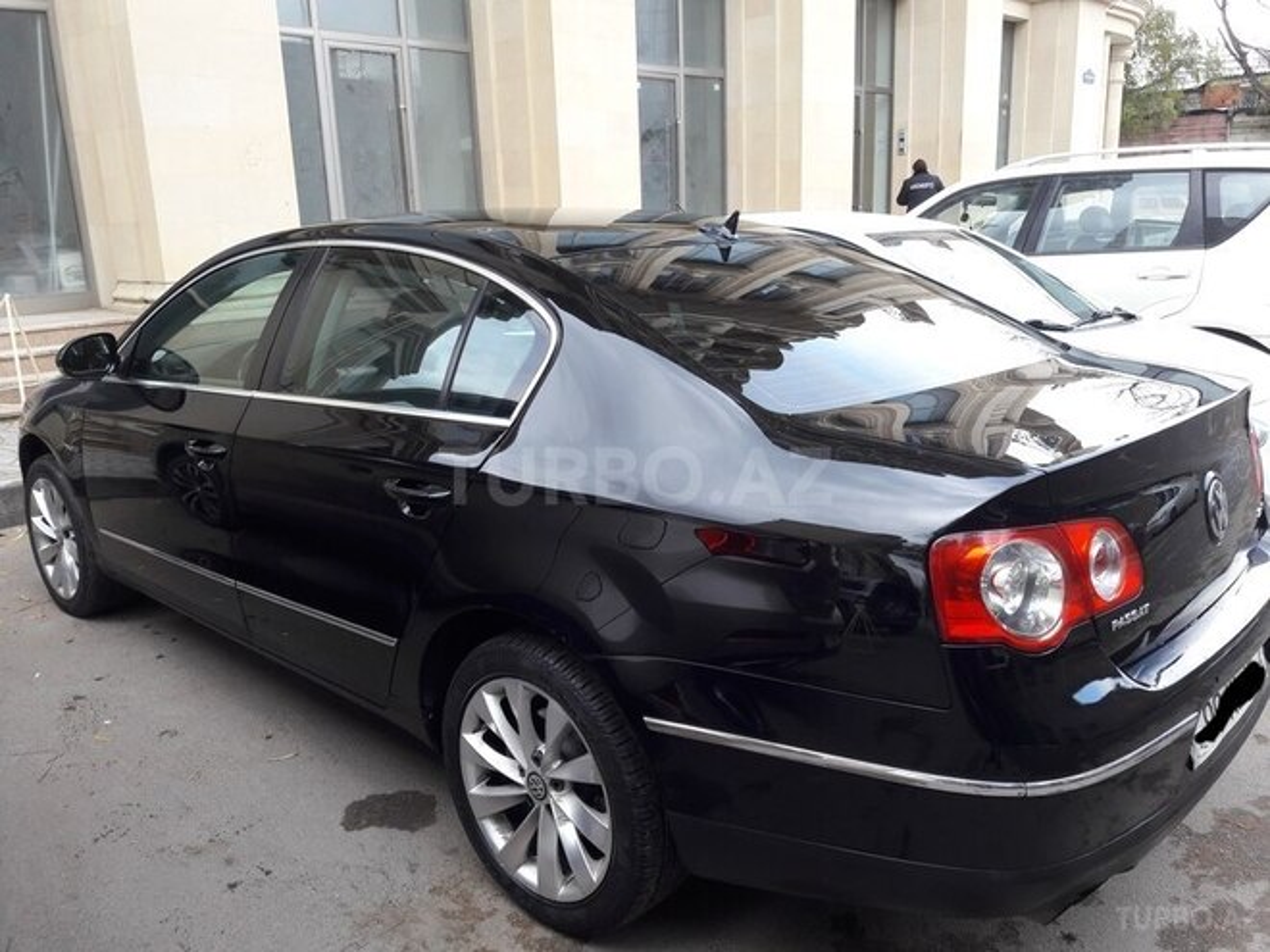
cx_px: 635
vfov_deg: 49.7
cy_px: 476
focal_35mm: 28
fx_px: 1027
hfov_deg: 63.4
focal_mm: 3.7
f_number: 1.9
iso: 50
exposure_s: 1/100
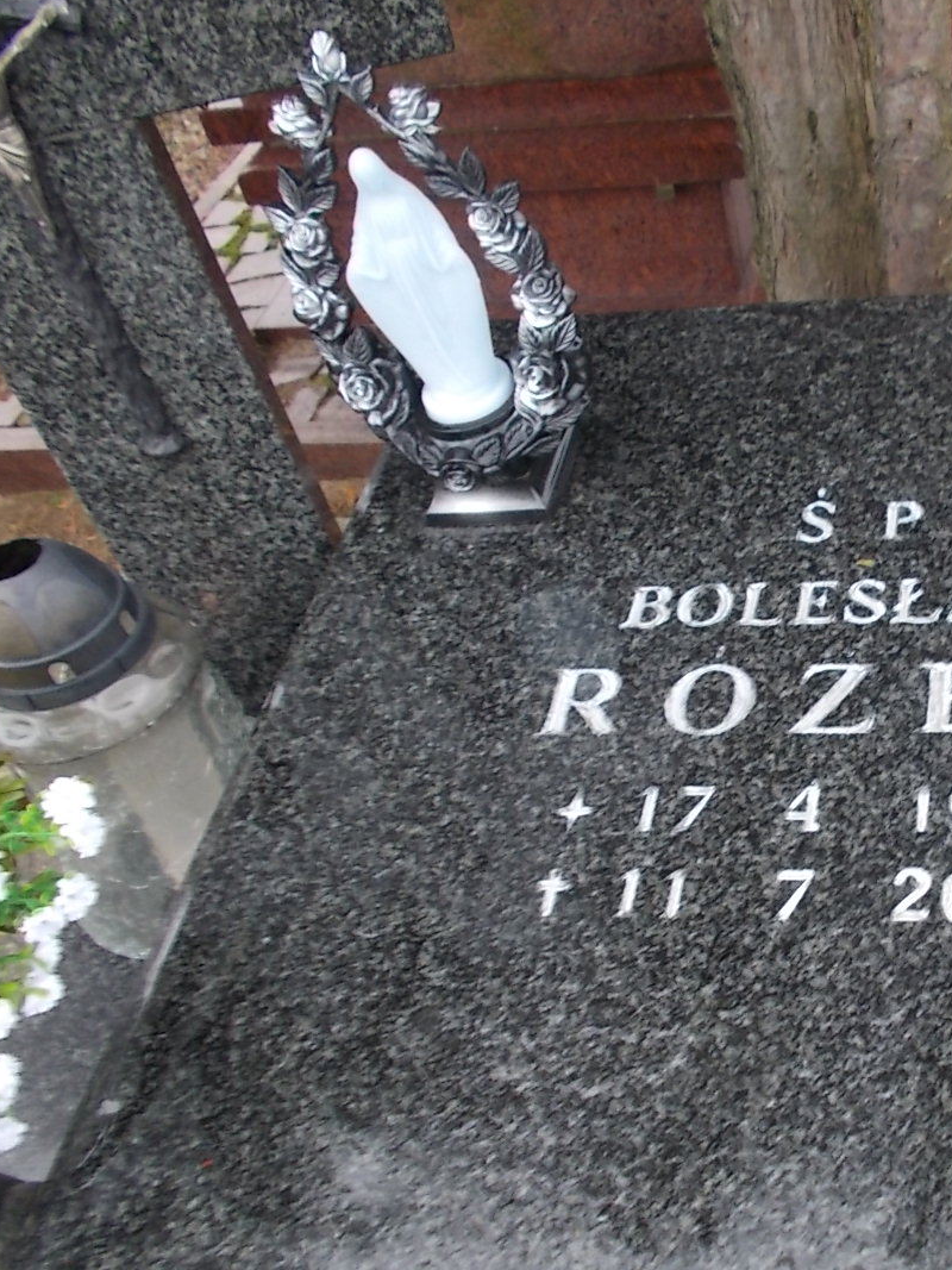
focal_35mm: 39
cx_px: 870
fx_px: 1430
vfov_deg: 47.8
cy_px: 680
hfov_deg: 34.6
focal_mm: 4.6
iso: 125
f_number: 3.2
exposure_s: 1/25
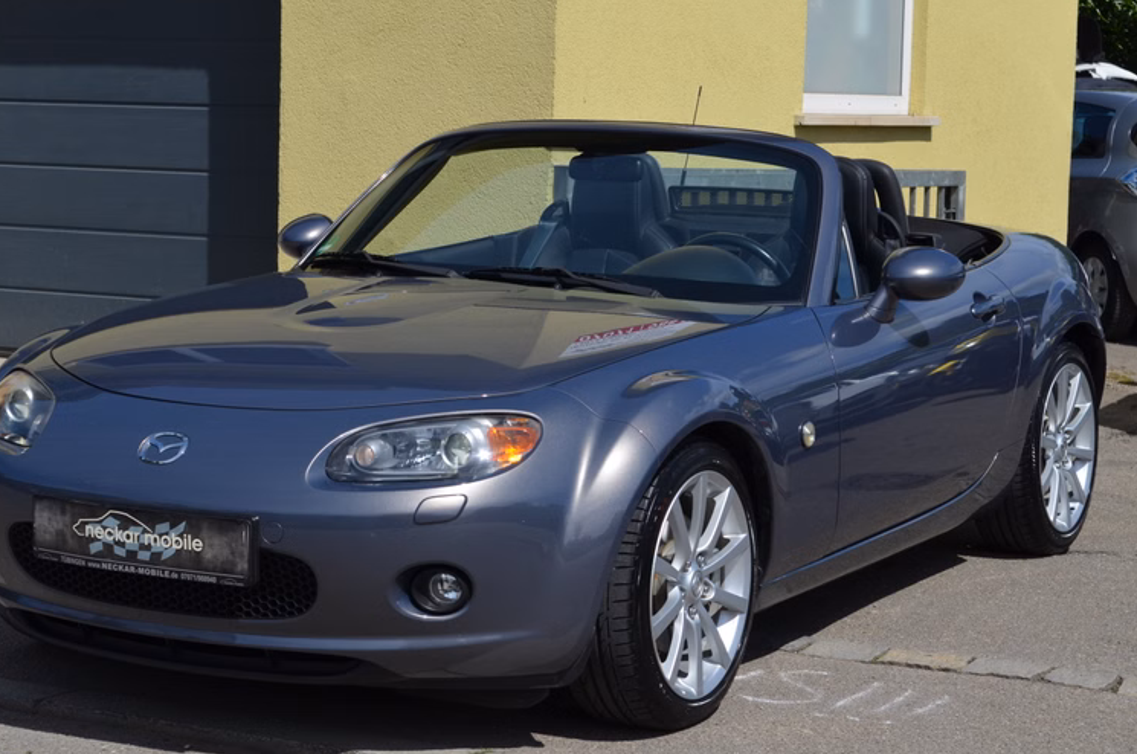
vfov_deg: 15.4
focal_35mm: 89
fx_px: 2791
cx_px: 542
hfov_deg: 23.0
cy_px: 389
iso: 100
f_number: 9
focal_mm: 55
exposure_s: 1/320
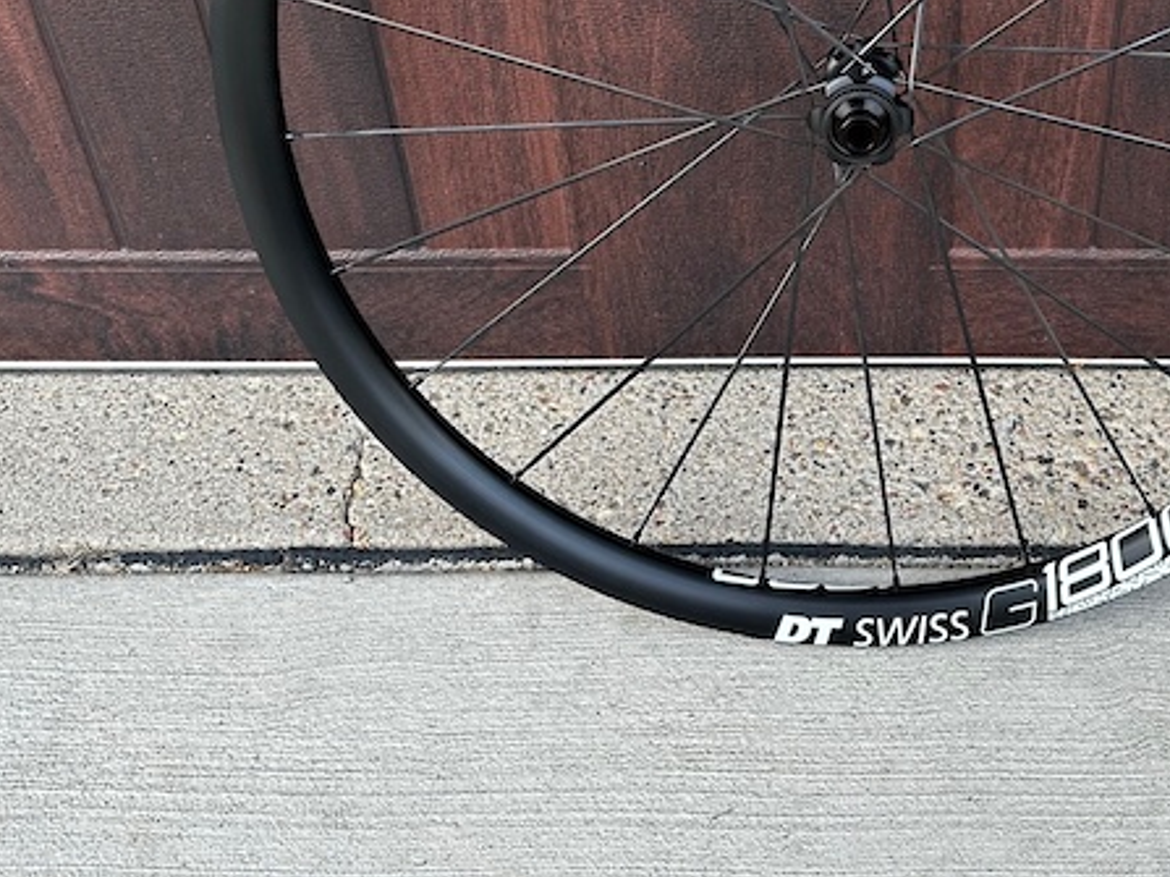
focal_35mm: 43
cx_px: 872
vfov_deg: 32.0
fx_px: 1453
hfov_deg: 42.6
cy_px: 94
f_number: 1.78
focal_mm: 6.86
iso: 125
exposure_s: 1/121
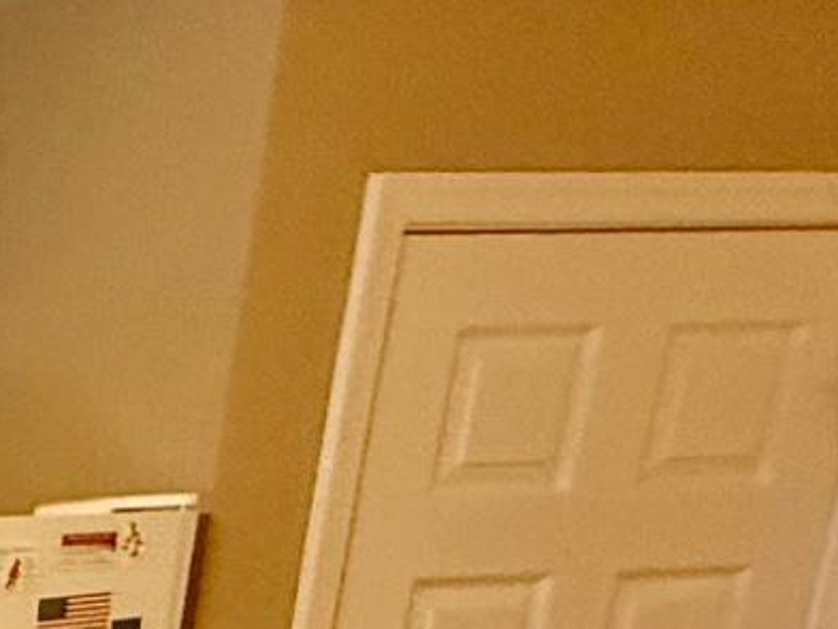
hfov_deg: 16.0
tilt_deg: -14.4
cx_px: -1066
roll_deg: +2.4
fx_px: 1768
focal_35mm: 73
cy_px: 1122
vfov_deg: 16.8
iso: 500
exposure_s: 1/60
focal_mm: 2.22
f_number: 2.2
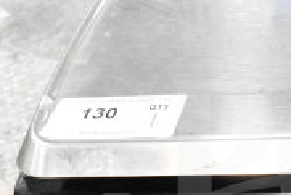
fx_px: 898
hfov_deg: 17.8
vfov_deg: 12.2
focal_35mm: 111
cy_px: 207
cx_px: 315
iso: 6400
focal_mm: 22
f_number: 7.1
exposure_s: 1/200
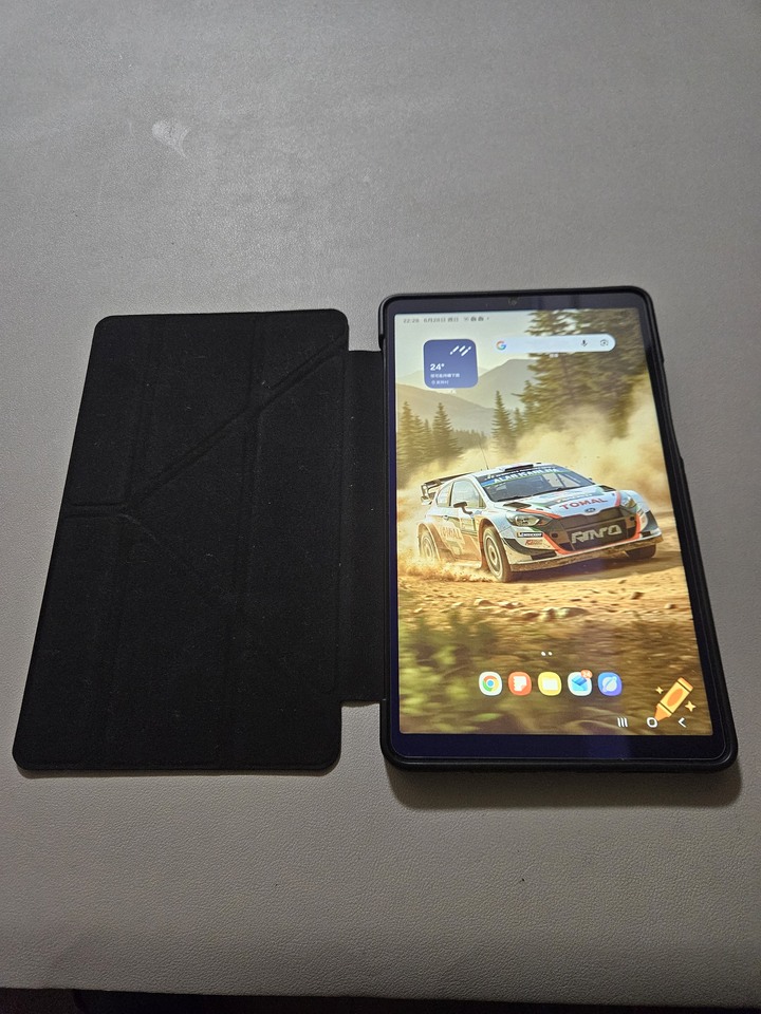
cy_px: 507
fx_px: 674
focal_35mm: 23
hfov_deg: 58.9
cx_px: 380
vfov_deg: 73.9
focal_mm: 5.4
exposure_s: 1/120
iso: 800
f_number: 1.8
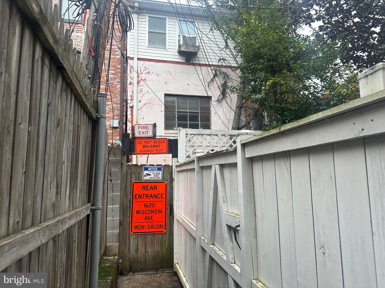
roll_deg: +0.7
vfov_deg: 56.8
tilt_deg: +7.8
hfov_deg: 71.6
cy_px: 144
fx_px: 267
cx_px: 192
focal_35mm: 24
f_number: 1.78
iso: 80
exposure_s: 1/638
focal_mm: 6.86
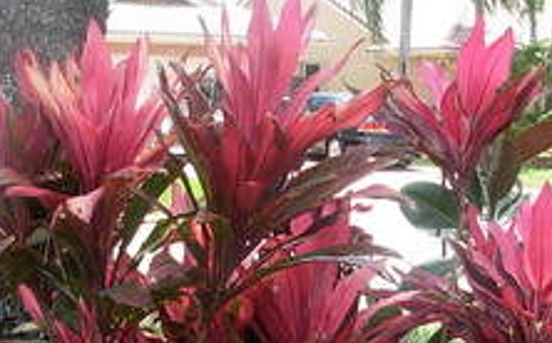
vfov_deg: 15.9
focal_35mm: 80
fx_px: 1202
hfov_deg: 25.7
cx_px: 167
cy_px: 341
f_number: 2.9
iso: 79
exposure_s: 1/235
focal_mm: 6.3
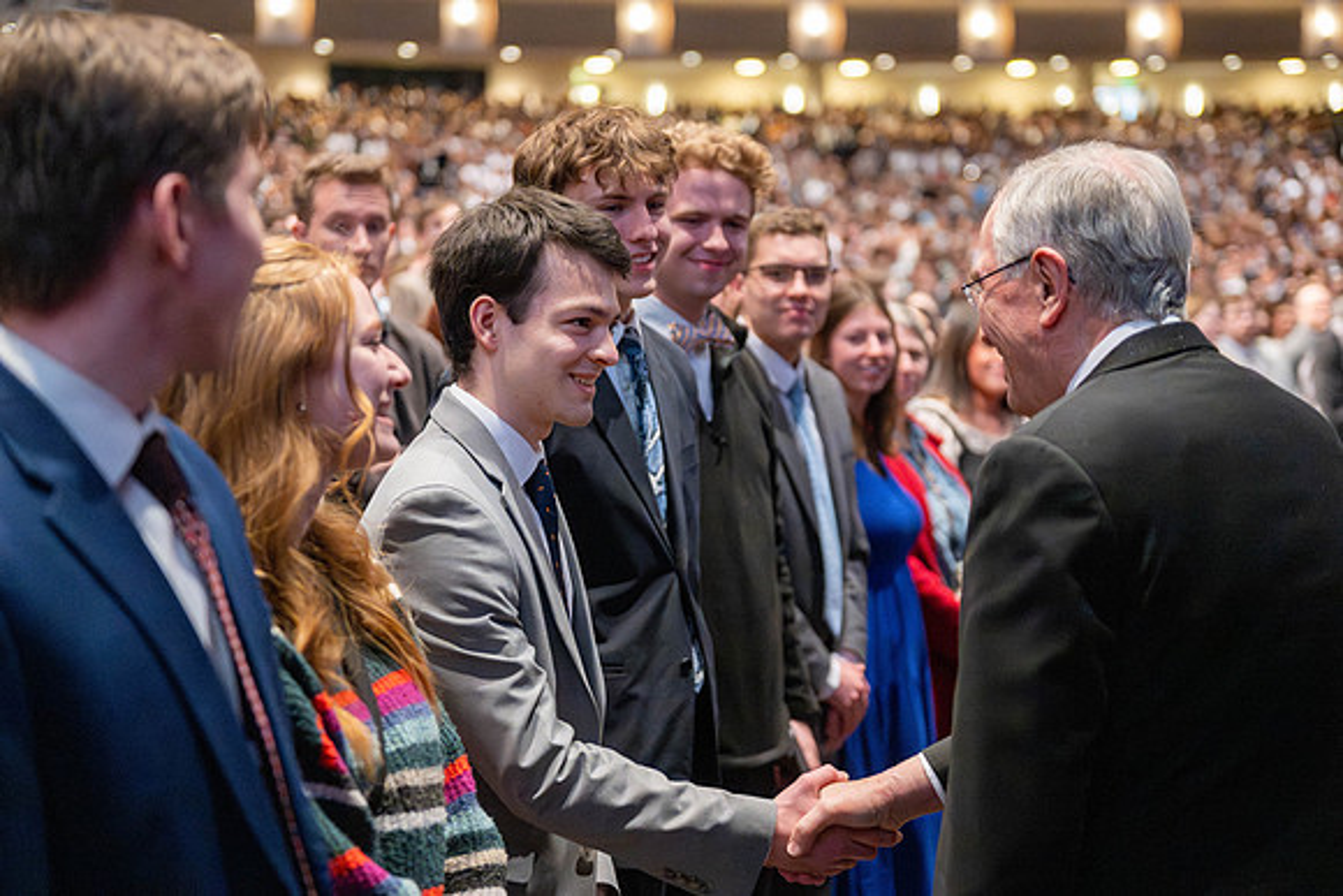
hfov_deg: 32.4
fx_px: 2313
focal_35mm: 62
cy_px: 448
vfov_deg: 21.9
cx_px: 672
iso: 10000
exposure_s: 1/250
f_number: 2.8
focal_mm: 62
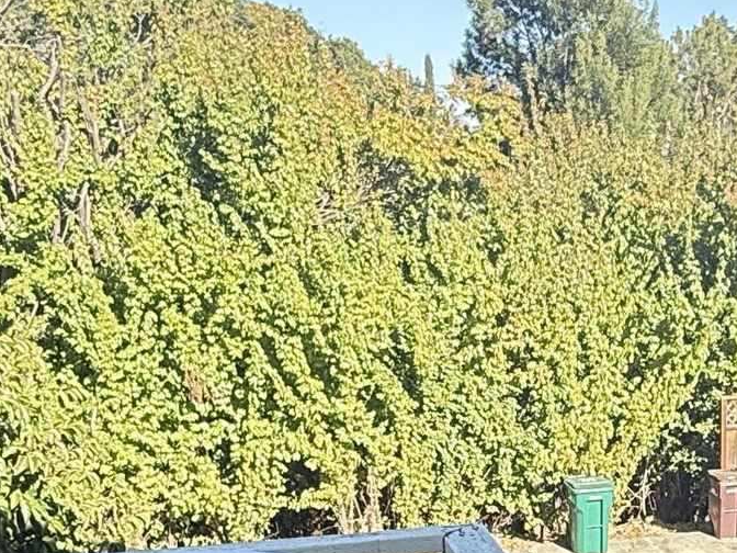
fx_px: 1363
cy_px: 471
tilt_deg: -9.8
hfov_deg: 29.6
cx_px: 590
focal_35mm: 64
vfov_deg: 22.5
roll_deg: +2.6
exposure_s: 1/277
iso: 64
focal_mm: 2.22
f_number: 2.2
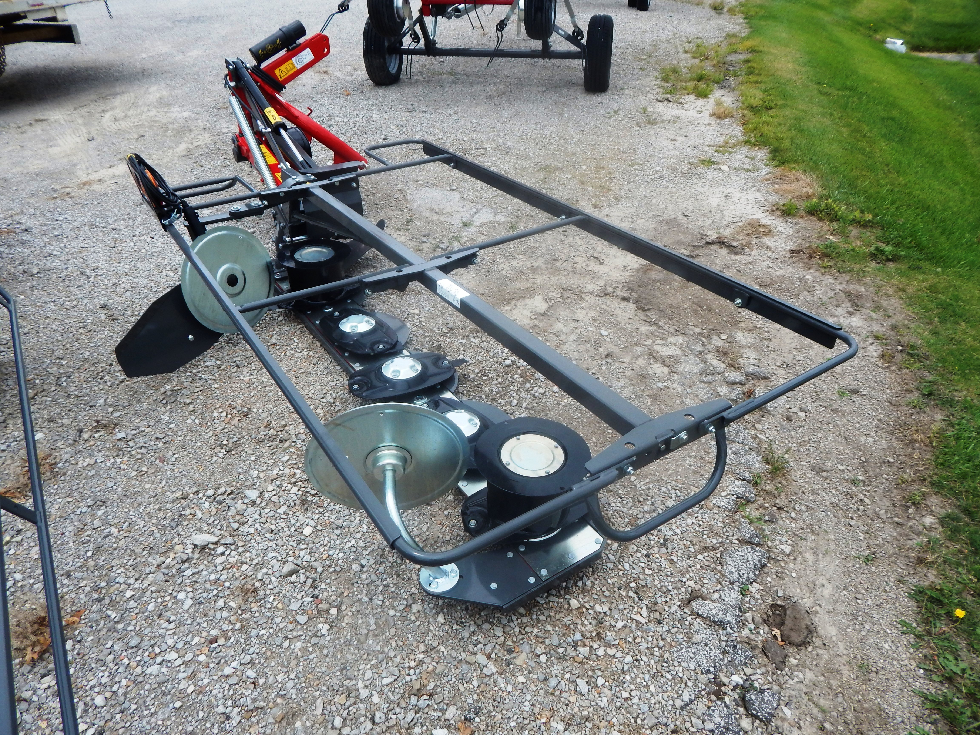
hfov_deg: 76.4
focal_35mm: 22
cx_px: 490
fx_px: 623
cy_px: 368
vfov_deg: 61.1
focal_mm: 4
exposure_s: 1/1000
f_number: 3
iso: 125
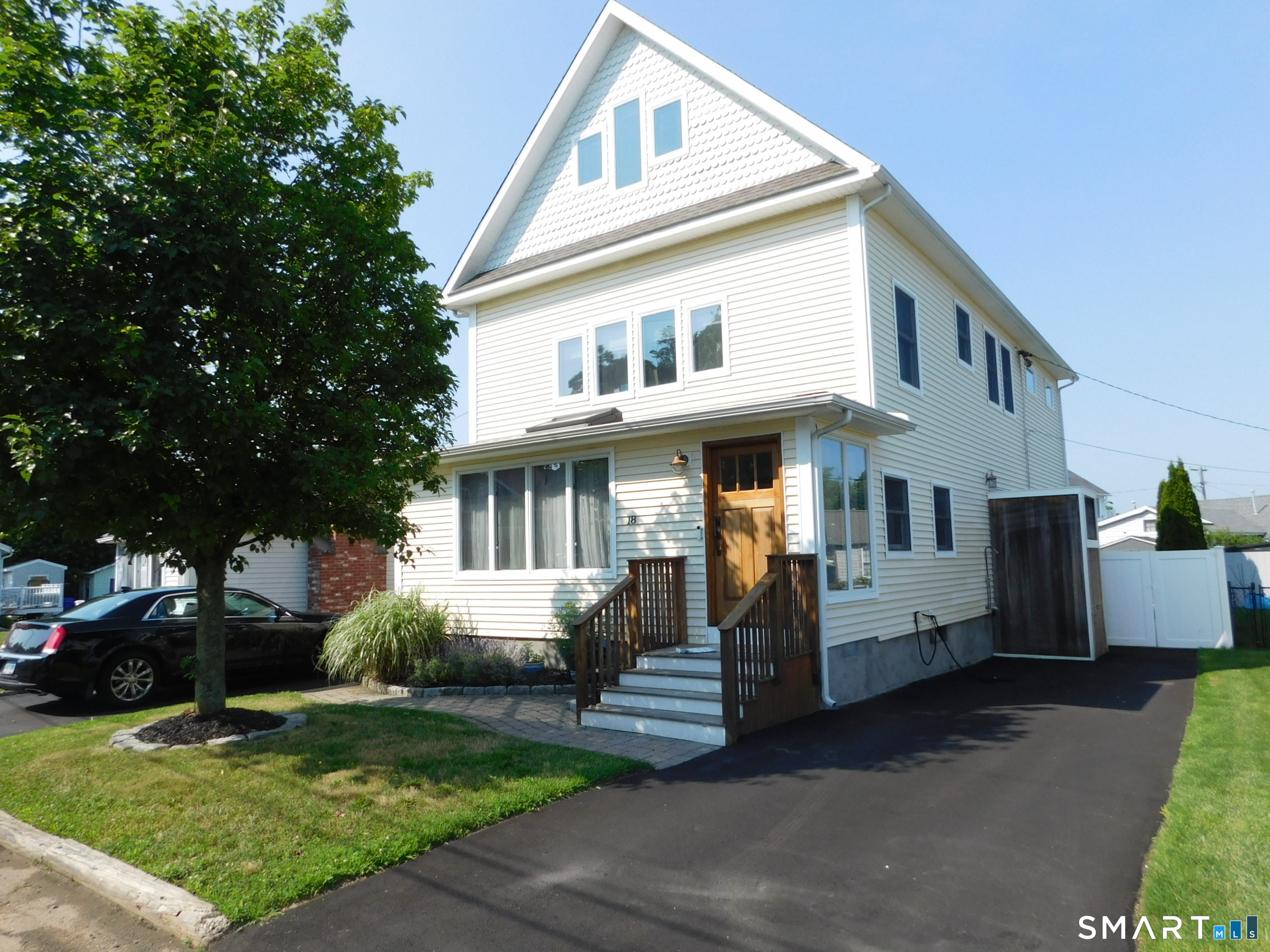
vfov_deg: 58.9
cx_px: 635
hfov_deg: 73.9
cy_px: 476
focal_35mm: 23
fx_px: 844
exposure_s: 1/1250
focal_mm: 4
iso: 125
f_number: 3
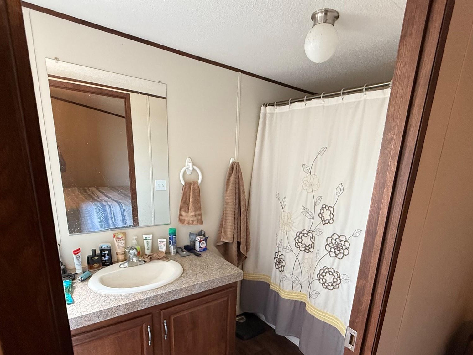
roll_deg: -3.2
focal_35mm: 19
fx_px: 260
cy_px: 226
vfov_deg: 67.4
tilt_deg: -14.4
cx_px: 248
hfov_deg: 84.6
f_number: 2.2
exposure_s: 1/88
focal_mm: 2.22
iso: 320
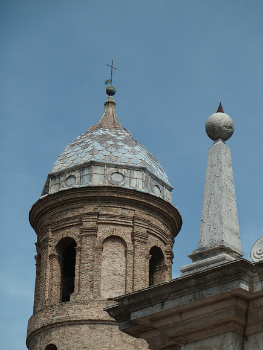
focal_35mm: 147
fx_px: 1489
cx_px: 132
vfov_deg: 13.4
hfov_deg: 10.1
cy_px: 175
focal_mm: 24.1
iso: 80
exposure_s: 1/640
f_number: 4.5
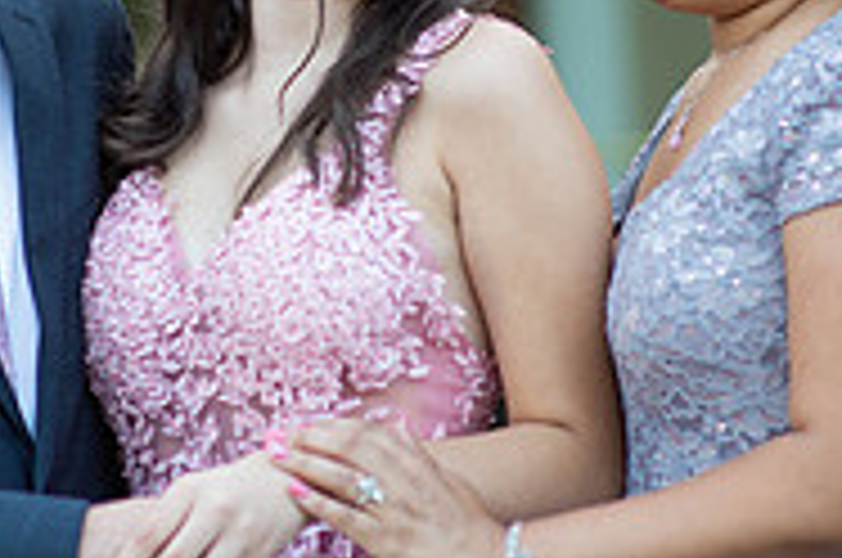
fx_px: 6164
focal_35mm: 264
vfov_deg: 5.2
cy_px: 135
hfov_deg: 7.8
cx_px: 351
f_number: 2
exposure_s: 1/500
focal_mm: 85
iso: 250
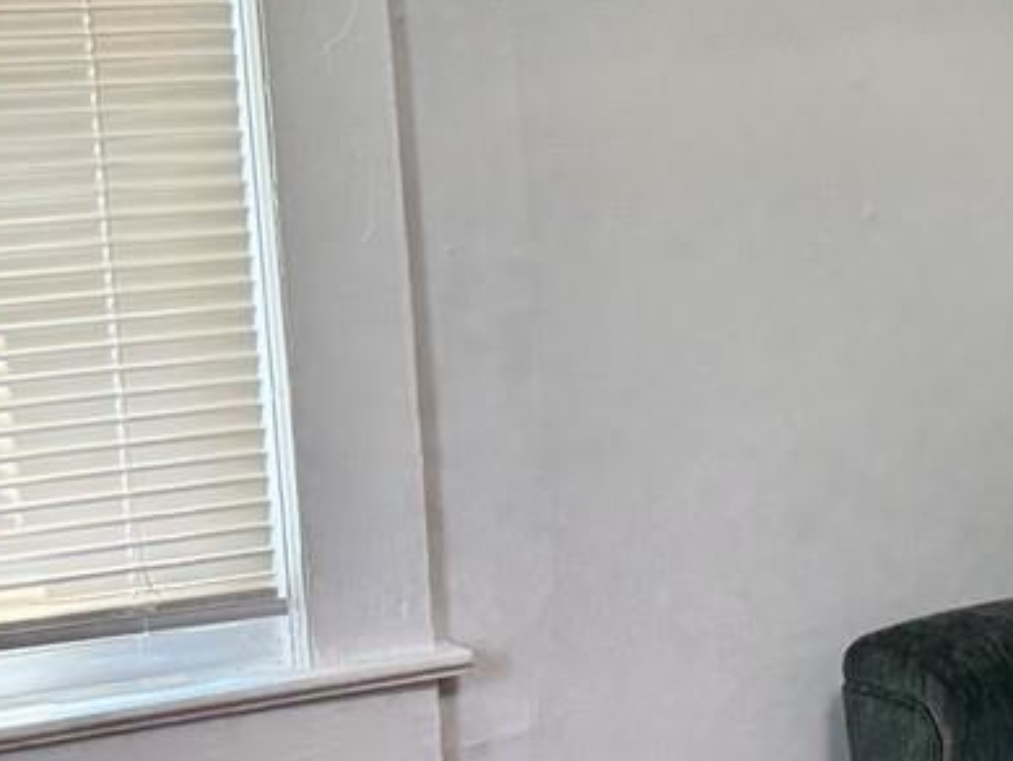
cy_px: 512
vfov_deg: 11.8
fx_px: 3690
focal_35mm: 126
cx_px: 1587
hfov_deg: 14.4
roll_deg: +0.7
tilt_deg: -10.8
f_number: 1.78
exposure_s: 1/120
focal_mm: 6.76
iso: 250
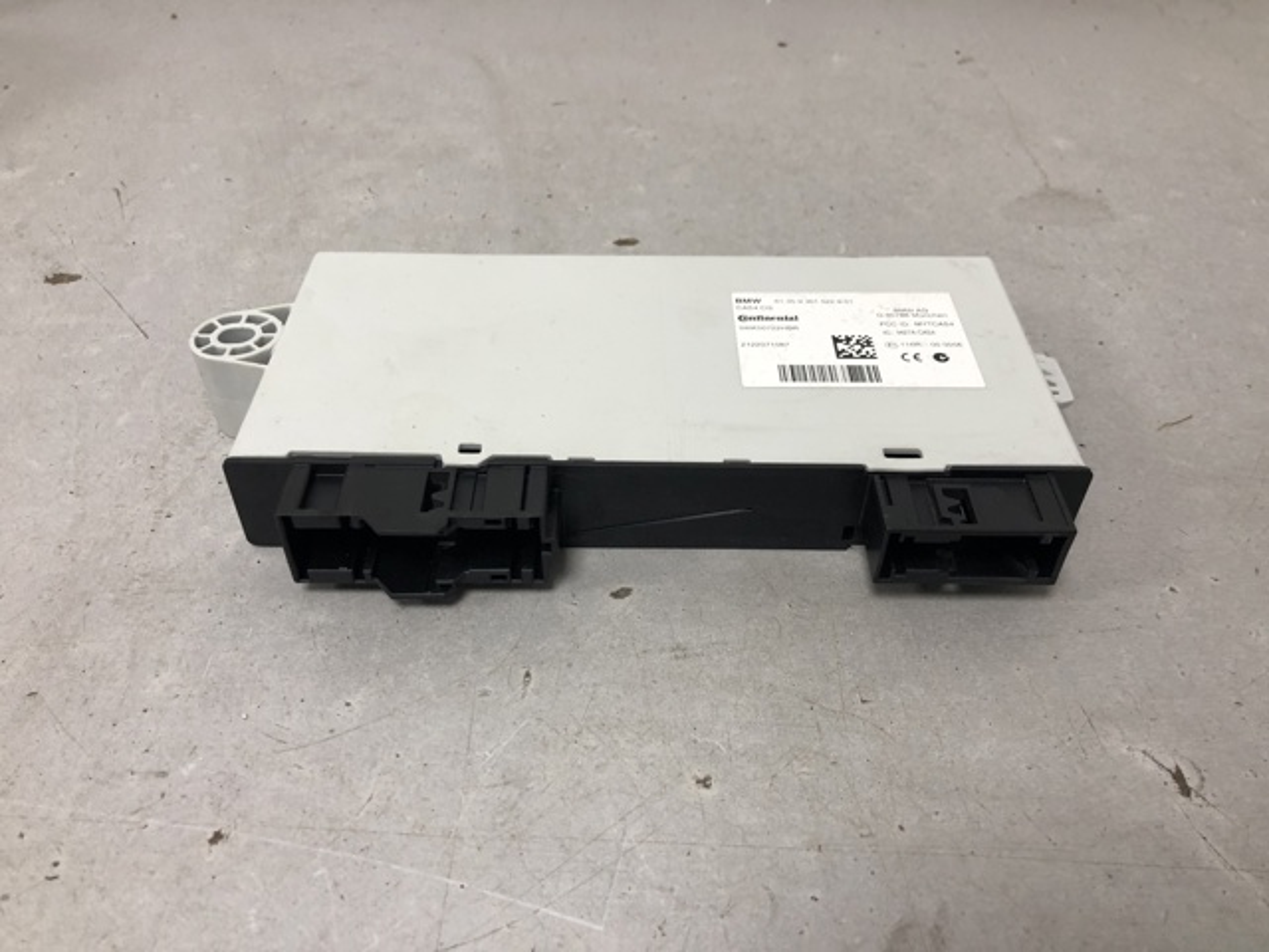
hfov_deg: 63.4
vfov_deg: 49.7
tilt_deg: -42.9
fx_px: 1026
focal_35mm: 28
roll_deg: -0.8
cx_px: 634
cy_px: 476
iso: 32
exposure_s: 1/33
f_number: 1.8
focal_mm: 4
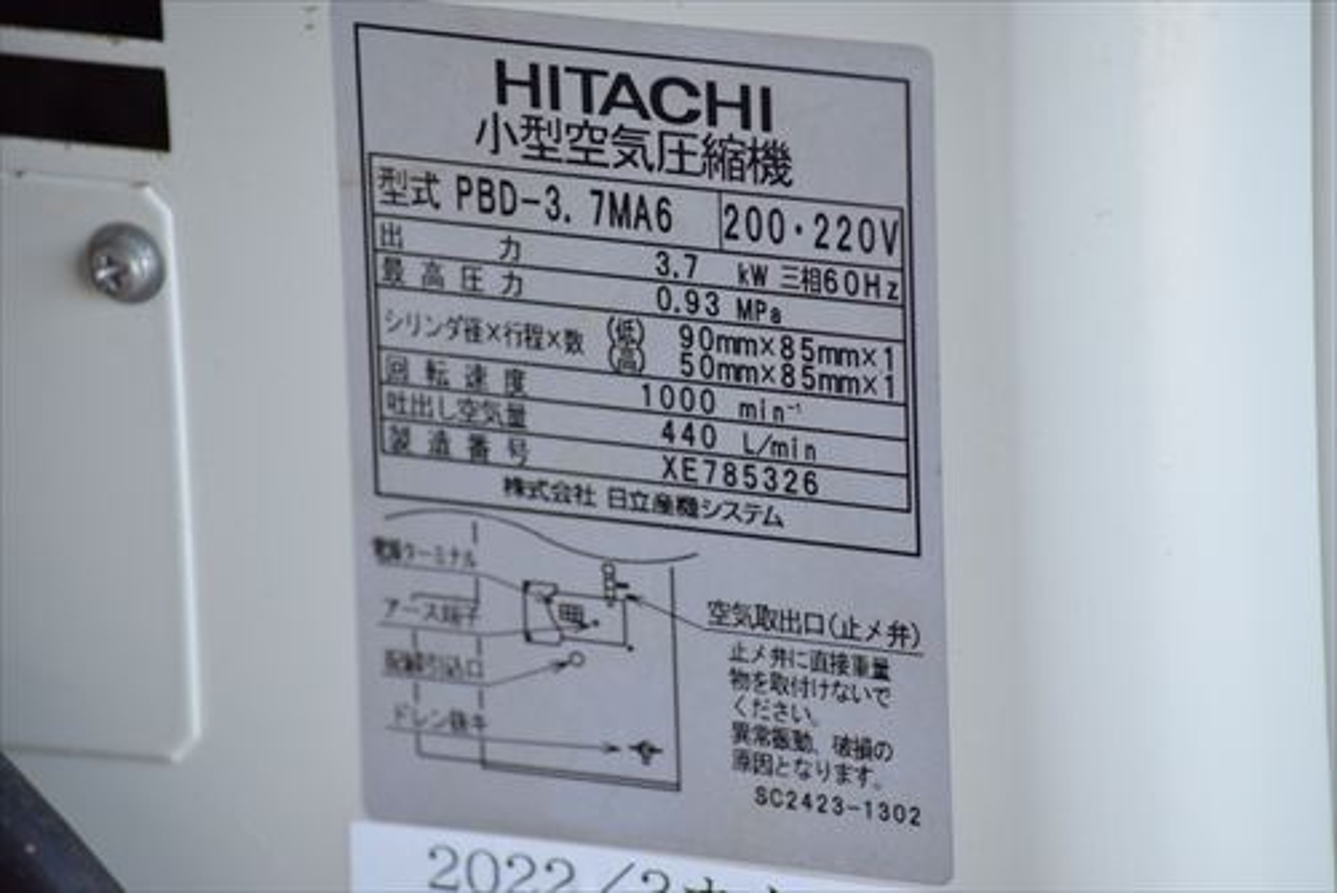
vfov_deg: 5.6
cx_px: 668
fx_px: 9197
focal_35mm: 248
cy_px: 446
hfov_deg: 8.3
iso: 1250
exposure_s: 1/640
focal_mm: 165
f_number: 6.3
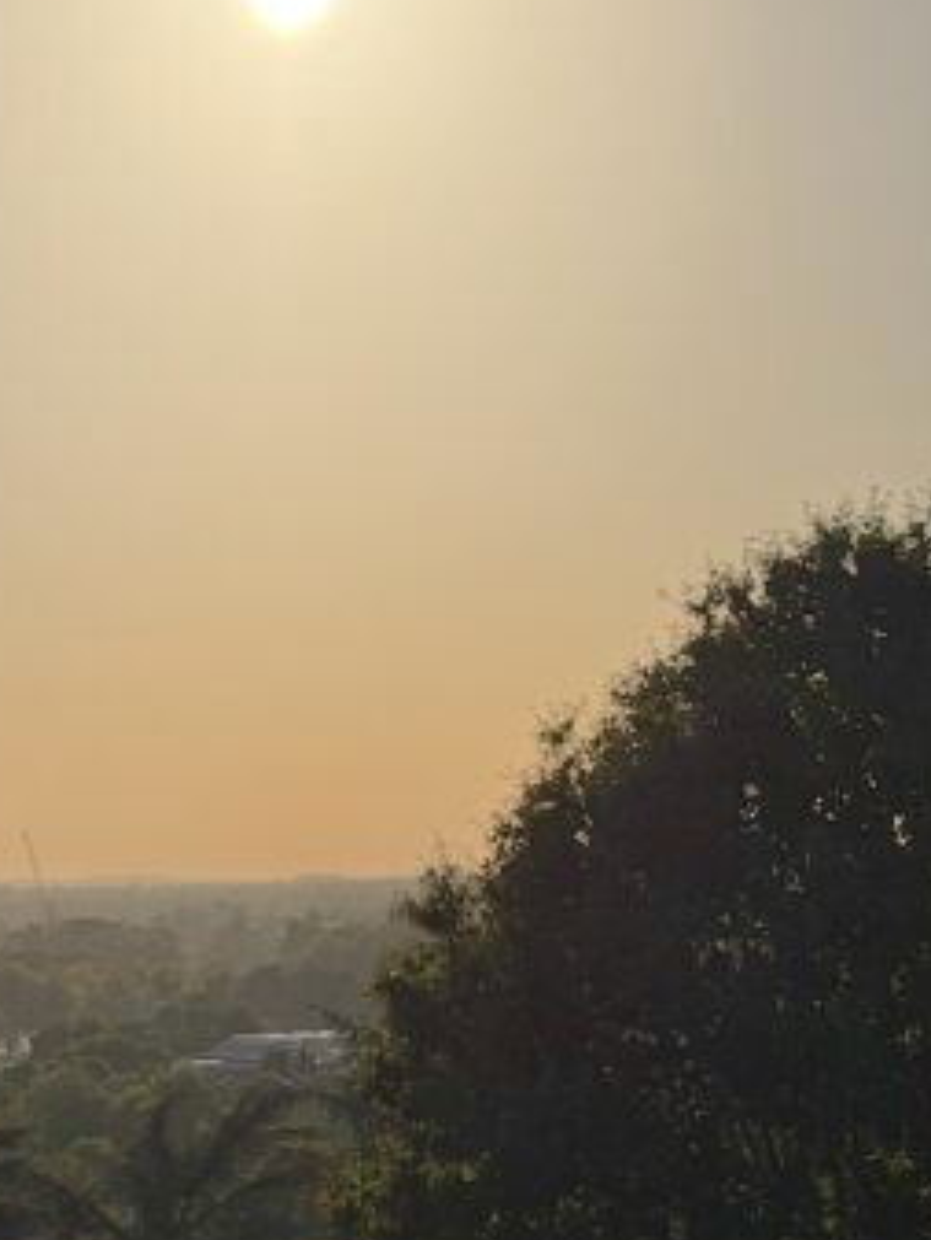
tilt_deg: -2.1
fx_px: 4085
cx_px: -129
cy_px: 942
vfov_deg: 17.2
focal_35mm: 114
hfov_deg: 12.7
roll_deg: +0.0
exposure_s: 1/5587
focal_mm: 6.76
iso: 64
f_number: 1.78
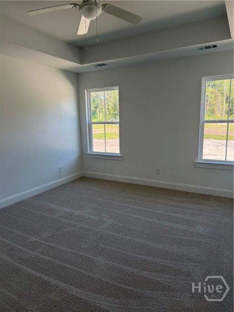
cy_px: 156
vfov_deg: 71.6
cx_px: 117
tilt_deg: -8.5
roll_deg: +1.3
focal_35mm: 24
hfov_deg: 56.8
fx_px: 216
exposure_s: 1/137
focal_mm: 6.76
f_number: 1.78
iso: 64
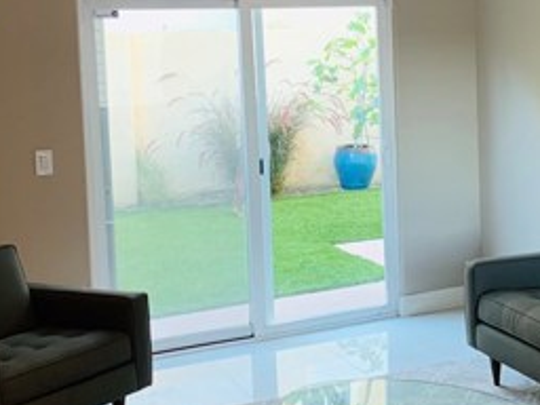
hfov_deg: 29.3
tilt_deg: -5.3
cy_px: 133
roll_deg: +1.3
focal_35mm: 65
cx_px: 418
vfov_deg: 22.5
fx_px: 1014
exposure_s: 1/60
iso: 200
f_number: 1.8
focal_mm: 4.25
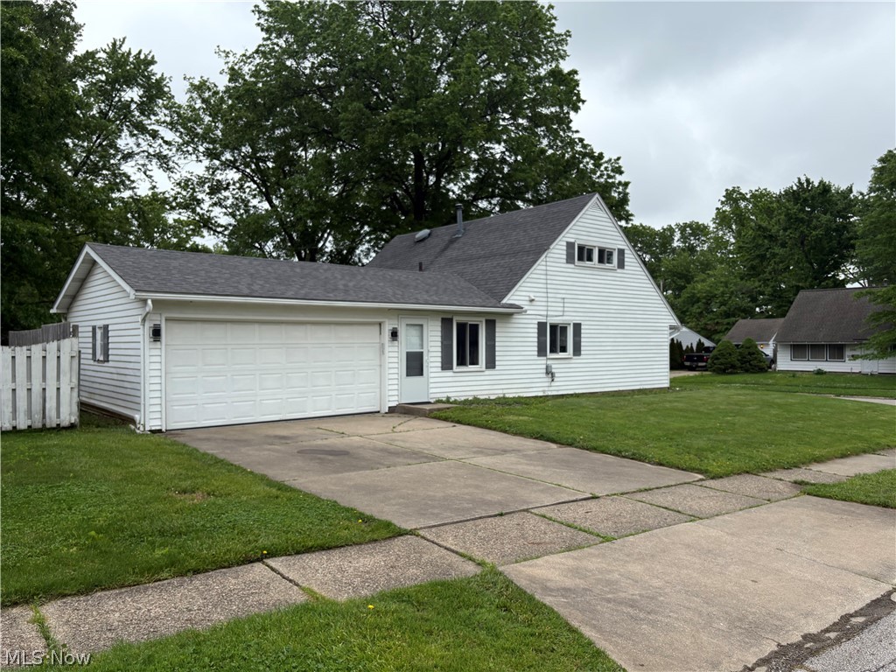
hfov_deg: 67.3
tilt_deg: -0.1
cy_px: 336
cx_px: 448
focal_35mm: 26
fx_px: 673
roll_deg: +0.7
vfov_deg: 53.1
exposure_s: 1/2364
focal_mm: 5.96
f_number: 1.6
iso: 50
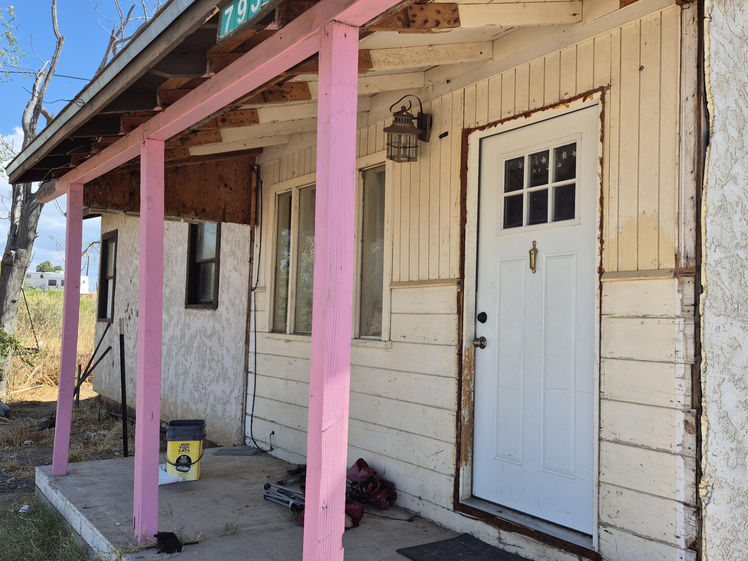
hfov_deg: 59.3
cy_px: 282
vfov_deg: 46.8
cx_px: 459
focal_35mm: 30
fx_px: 648
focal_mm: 5.4
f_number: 1.8
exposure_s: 1/966
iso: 25
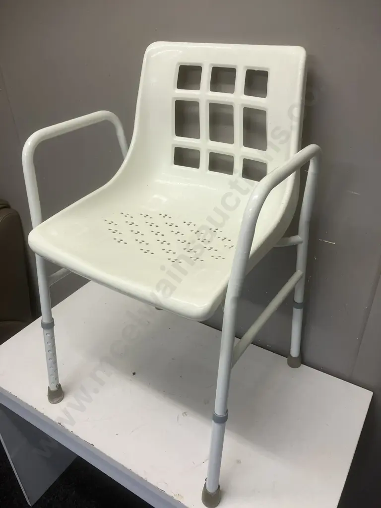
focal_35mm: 28
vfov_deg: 63.4
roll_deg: -0.1
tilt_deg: -33.1
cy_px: 254
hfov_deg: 49.7
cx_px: 190
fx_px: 411
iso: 64
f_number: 1.8
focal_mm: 3.99
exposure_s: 1/100
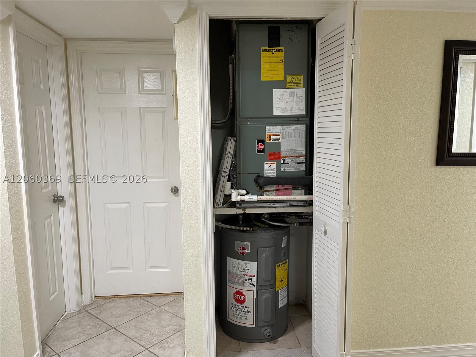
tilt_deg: -8.6
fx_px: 344
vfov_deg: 54.9
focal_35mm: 25
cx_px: 238
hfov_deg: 69.4
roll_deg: +0.5
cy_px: 178
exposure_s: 1/60
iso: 100
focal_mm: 5.1
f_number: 1.6
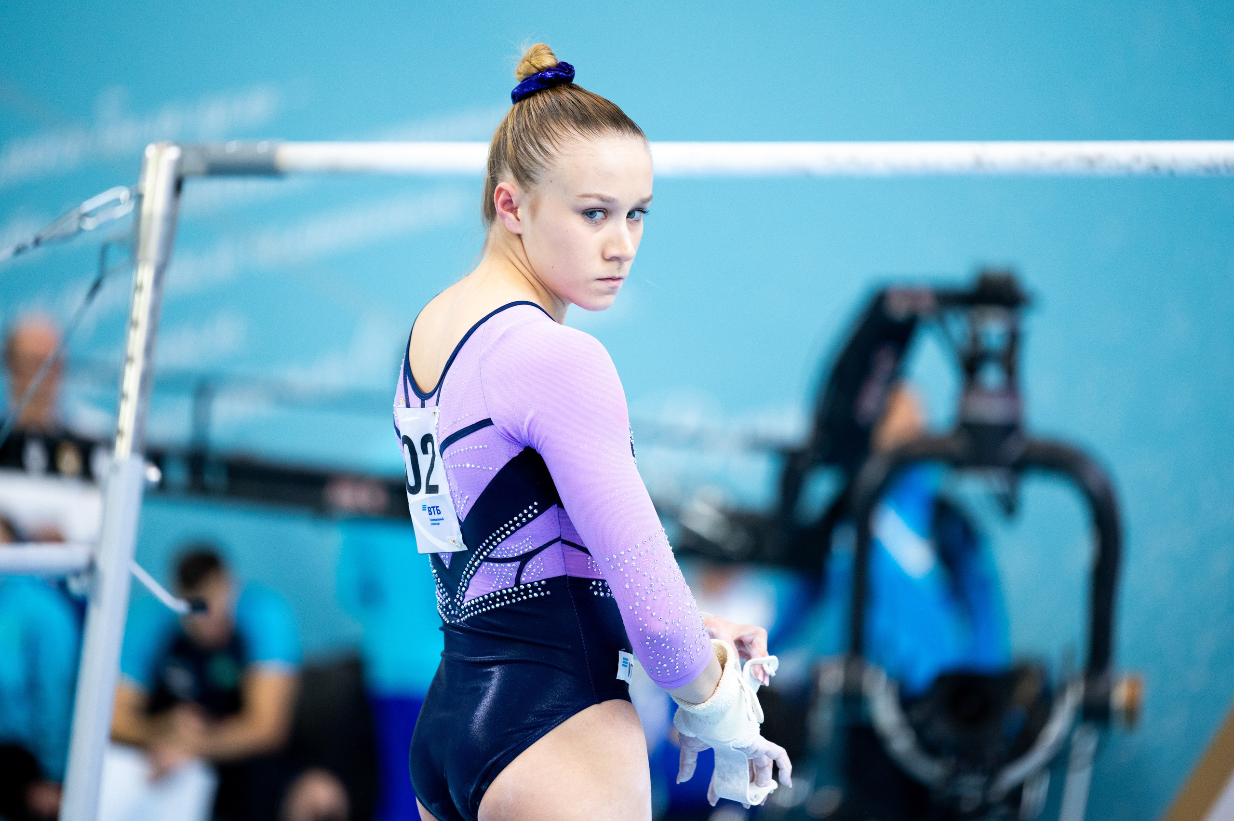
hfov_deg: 9.6
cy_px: 381
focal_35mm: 214
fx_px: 7336
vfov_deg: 6.4
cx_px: 573
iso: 2000
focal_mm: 200
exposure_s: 1/1000
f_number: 2.8
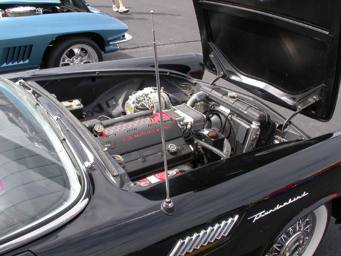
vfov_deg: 37.7
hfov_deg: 49.0
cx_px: 170
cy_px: 128
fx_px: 374
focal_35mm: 38
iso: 100
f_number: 6
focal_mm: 7.85
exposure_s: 1/214
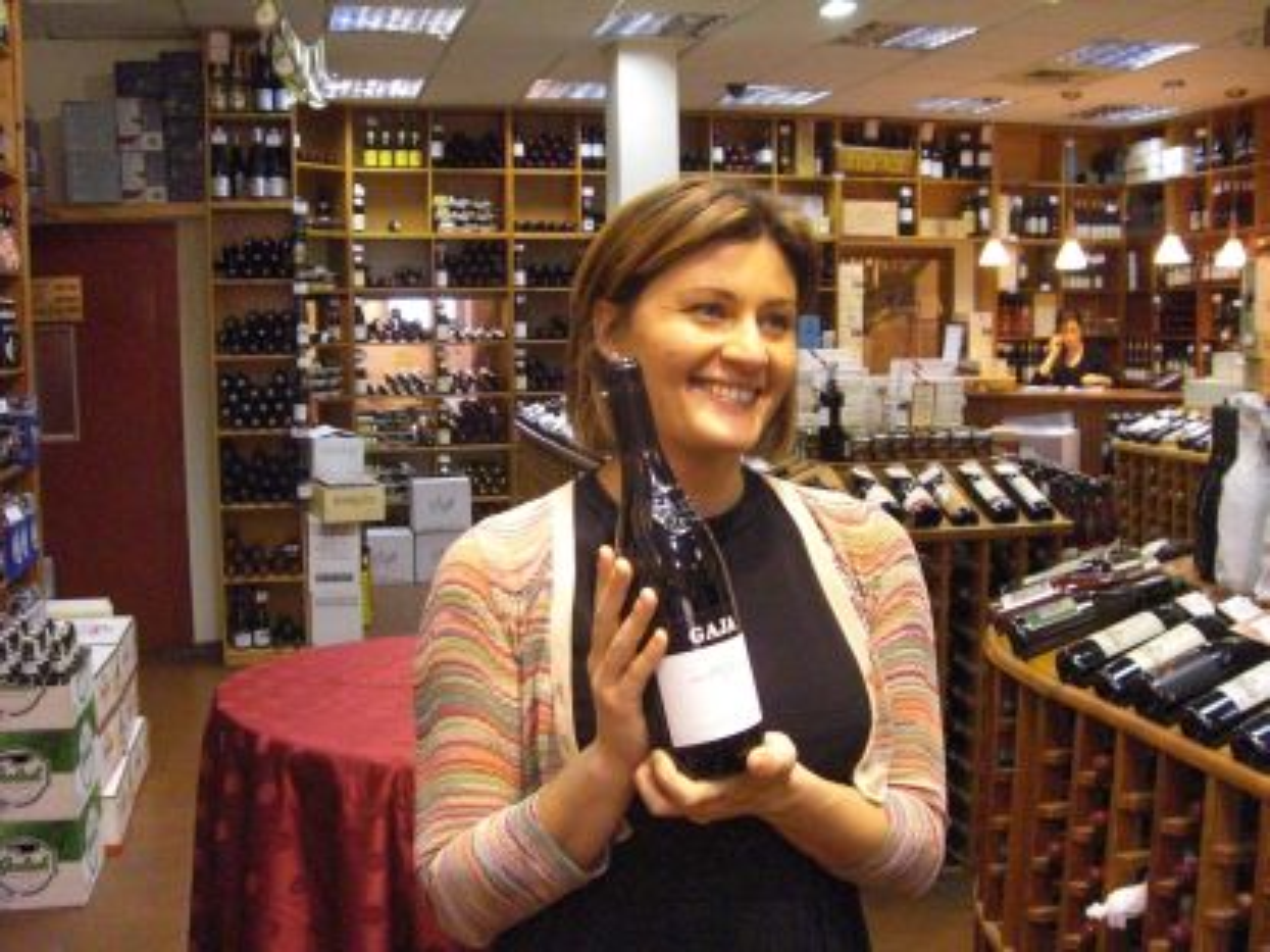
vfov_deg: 37.7
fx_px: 1394
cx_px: 635
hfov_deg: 49.0
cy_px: 476
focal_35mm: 38
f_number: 2.7
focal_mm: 6.2
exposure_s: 1/125
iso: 800
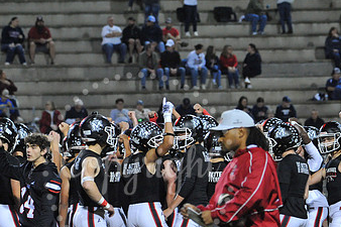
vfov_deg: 3.8
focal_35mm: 360
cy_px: 167
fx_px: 3408
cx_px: 139
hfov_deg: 5.7
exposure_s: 1/160
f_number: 6.3
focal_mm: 210
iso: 6400
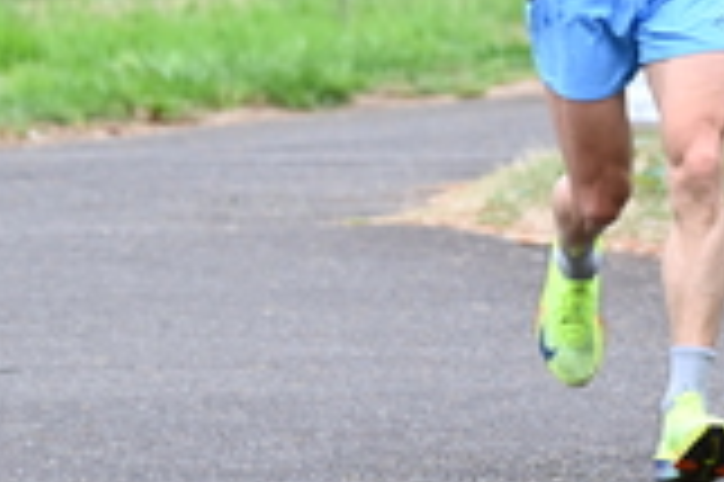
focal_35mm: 683
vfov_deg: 2.0
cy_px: -146
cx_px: 562
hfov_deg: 3.0
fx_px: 13722
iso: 800
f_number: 6.3
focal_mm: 200
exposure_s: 1/250
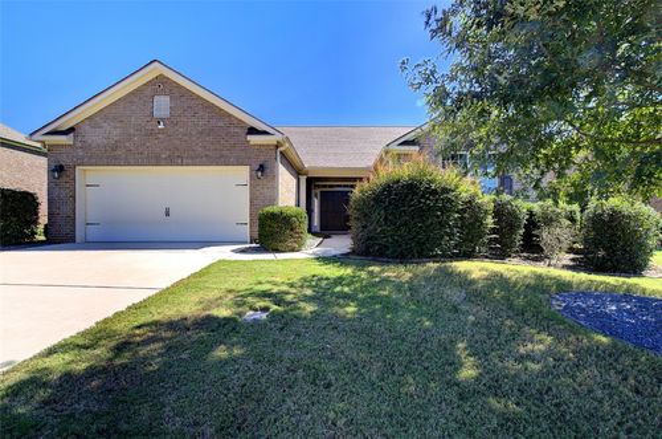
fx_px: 275
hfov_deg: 100.5
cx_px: 331
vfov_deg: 77.1
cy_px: 220
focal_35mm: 15
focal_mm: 15
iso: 400
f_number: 11
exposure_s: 1/125
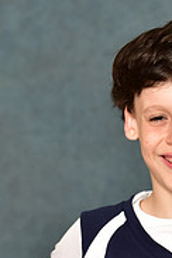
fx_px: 2544
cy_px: 293
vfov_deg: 5.8
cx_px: 160
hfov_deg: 3.9
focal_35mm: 355
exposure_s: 1/200
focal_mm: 112
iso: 320
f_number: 4.5
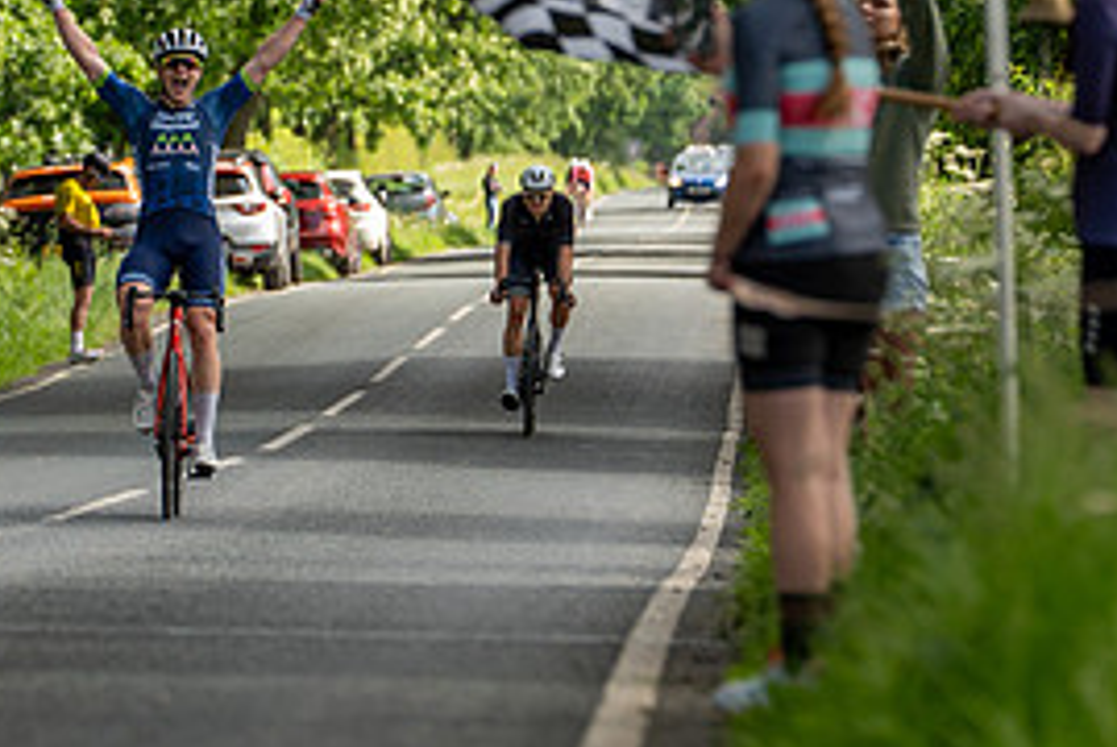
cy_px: -31
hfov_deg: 6.2
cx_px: 145
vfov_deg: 4.1
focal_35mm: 334
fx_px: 10374
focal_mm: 155
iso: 250
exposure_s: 1/1000
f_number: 4
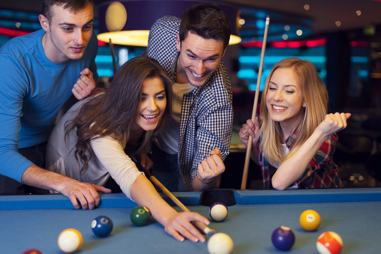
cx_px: 190
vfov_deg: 27.0
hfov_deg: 39.6
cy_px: 127
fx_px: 529
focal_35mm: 50
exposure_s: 1/125
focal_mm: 50
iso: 100
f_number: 2.5
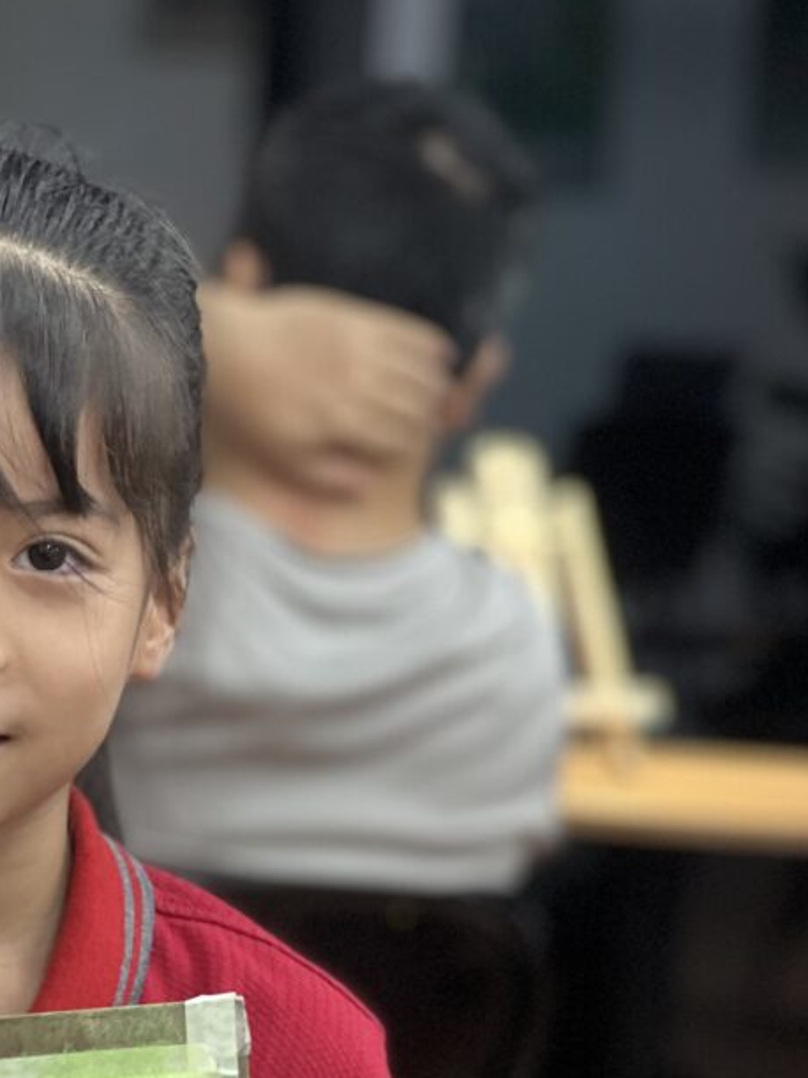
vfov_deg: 11.6
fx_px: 5230
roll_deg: -3.7
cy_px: 1139
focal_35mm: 168
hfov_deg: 8.8
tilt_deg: -8.9
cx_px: -58
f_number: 2.8
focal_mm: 9
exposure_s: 1/40
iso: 200
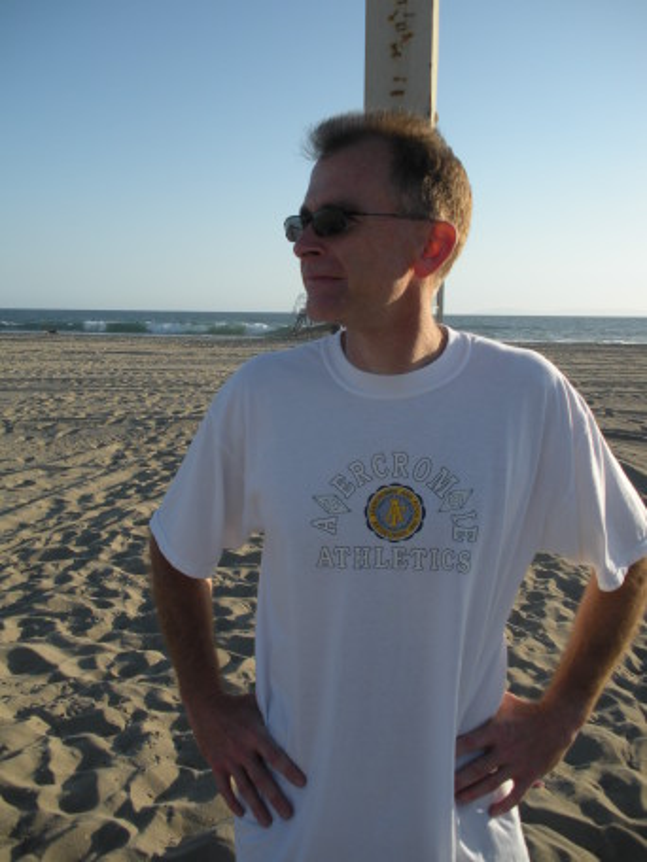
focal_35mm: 36
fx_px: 897
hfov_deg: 39.7
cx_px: 324
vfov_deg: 51.4
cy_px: 431
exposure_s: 1/540
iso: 64
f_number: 3.5
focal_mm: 6.3
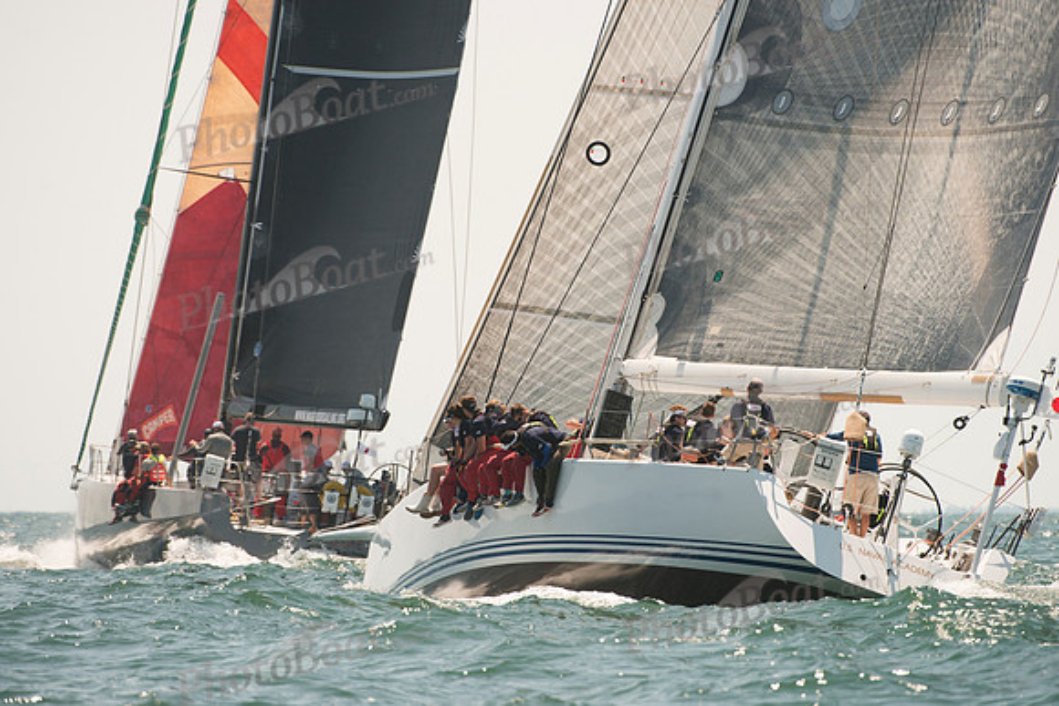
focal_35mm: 424
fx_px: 12483
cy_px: 353
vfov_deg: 3.2
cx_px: 530
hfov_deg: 4.9
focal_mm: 400
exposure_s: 1/1000
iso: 280
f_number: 7.1
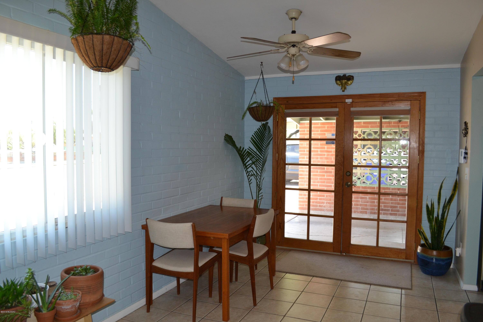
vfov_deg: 47.9
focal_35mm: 27
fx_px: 362
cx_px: 242
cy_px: 161
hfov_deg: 67.4
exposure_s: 1/125
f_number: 4
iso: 360
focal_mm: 18
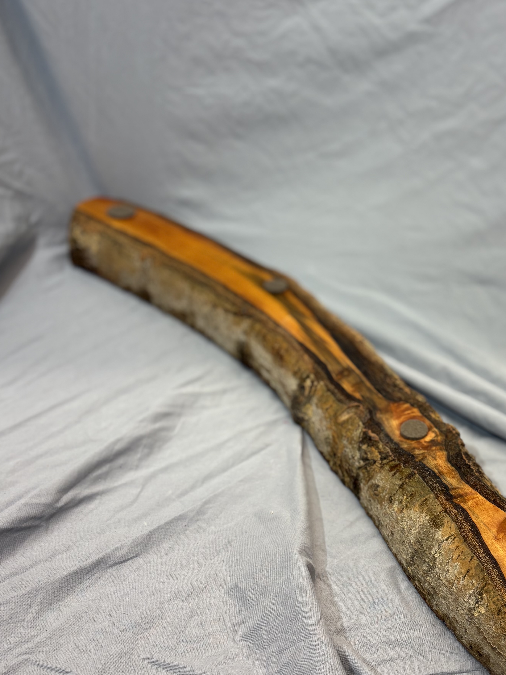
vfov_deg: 44.8
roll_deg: -5.5
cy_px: 365
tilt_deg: -34.9
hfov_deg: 33.4
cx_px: 400
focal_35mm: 42
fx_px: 819
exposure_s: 1/100
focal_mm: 5.96
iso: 80
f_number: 1.6
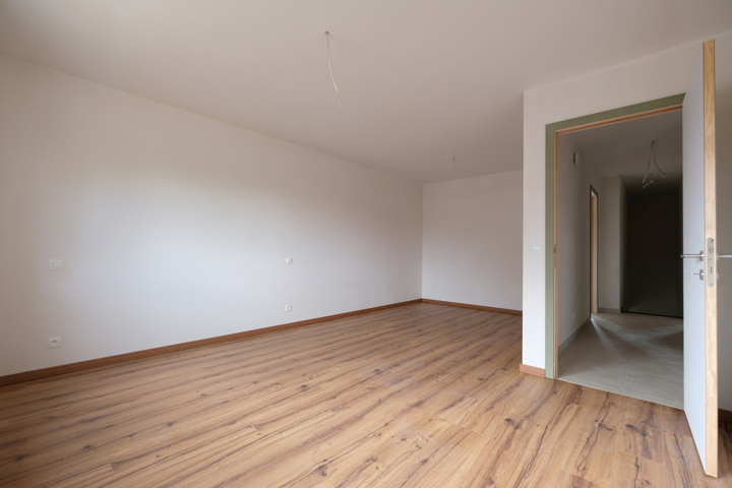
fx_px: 305
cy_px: 244
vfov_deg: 77.3
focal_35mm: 15
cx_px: 366
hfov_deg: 100.4
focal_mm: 10
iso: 500
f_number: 4
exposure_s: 1/60
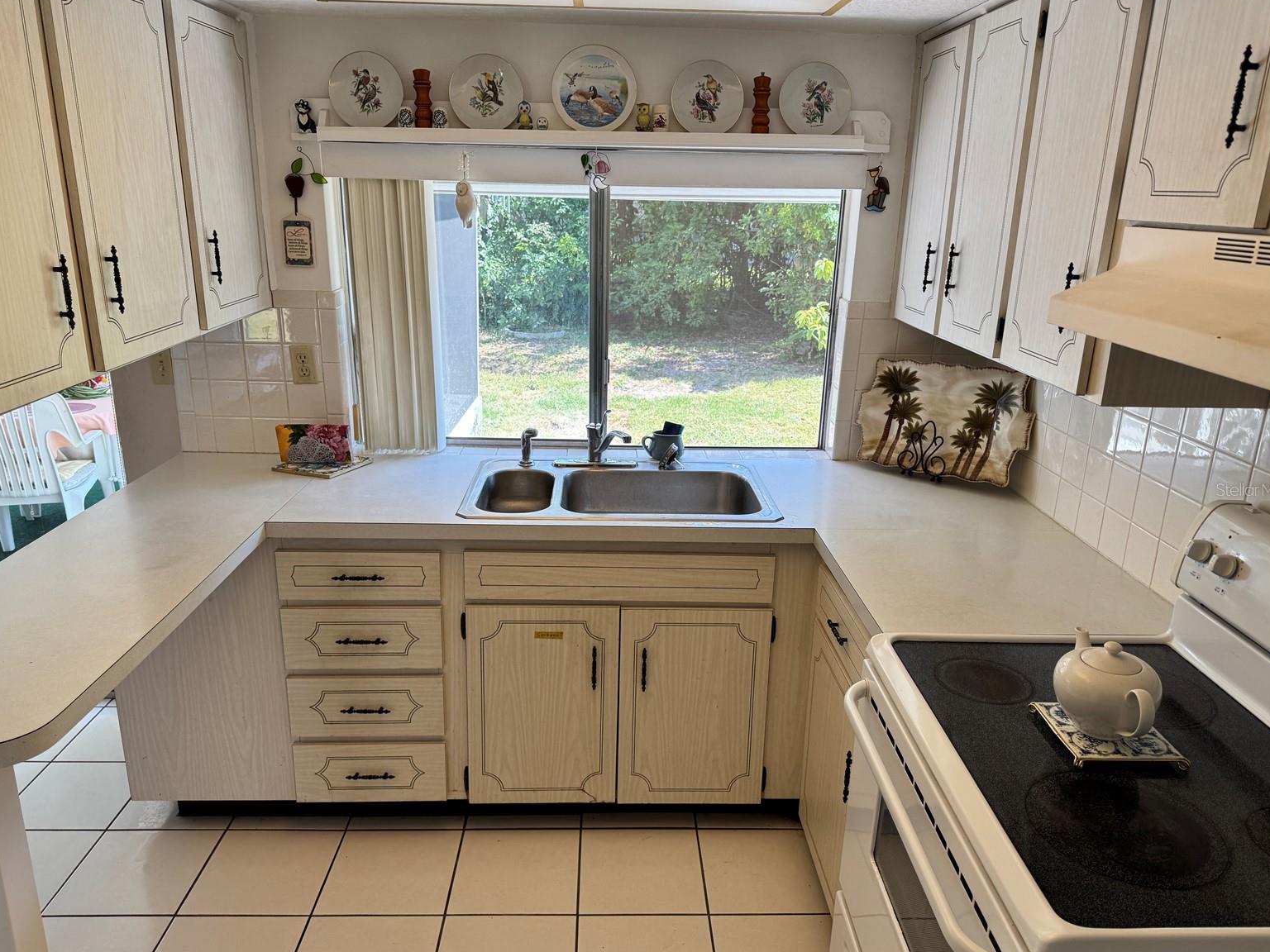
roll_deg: -0.9
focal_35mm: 25
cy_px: 489
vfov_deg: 54.9
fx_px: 917
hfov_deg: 69.4
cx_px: 633
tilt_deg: -19.2
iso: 64
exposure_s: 1/242
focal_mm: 6.76
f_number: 1.78
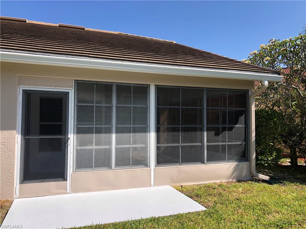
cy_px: 114
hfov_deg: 63.4
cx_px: 153
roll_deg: +0.9
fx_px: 248
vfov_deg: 49.7
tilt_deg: +1.2
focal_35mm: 28
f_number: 1.8
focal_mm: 3.99
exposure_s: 1/1548
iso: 20
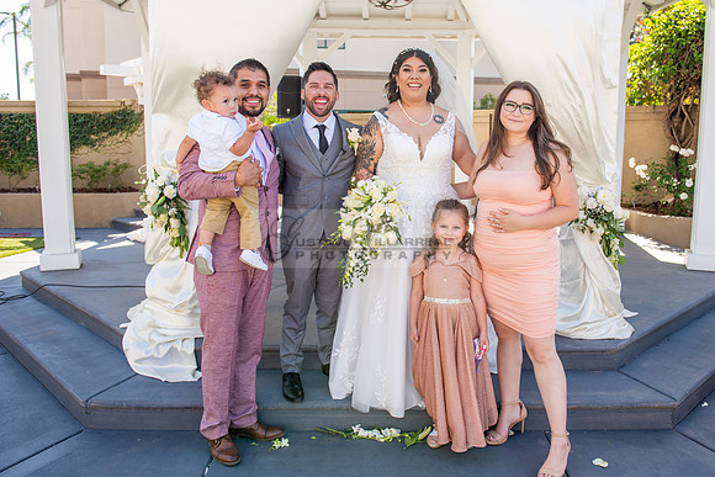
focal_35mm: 30
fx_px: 593
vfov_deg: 43.8
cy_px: 213
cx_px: 395
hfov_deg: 62.1
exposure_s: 1/125
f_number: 5
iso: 100
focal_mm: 27
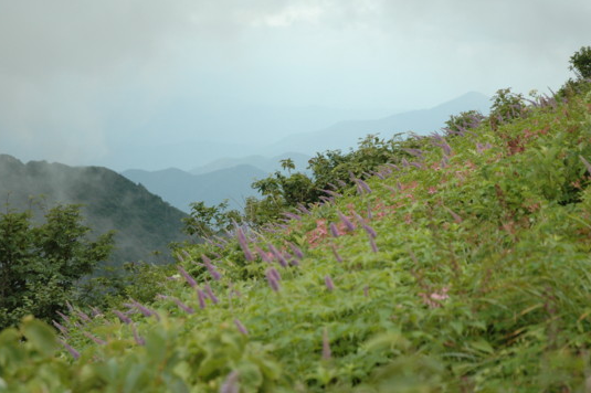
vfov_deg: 14.8
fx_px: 1519
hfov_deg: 22.0
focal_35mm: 93
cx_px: 321
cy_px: 198
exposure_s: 1/1600
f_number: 4.5
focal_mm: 55
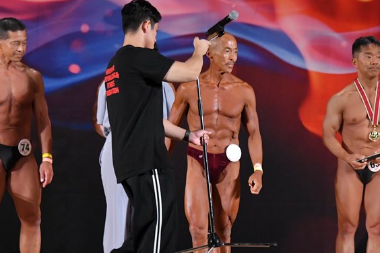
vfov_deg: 4.4
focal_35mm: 309
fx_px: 3261
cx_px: 256
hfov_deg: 6.7
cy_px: 157
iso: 3200
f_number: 5.6
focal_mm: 150
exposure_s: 1/400
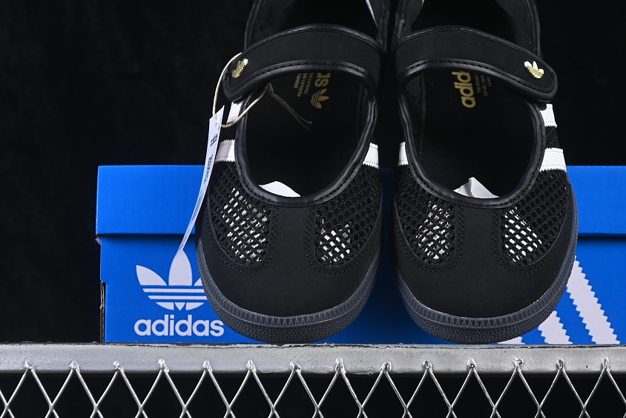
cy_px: 177
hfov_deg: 21.2
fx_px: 1670
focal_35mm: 96
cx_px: 383
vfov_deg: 14.3
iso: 160
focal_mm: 50
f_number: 6.3
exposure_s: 1/60
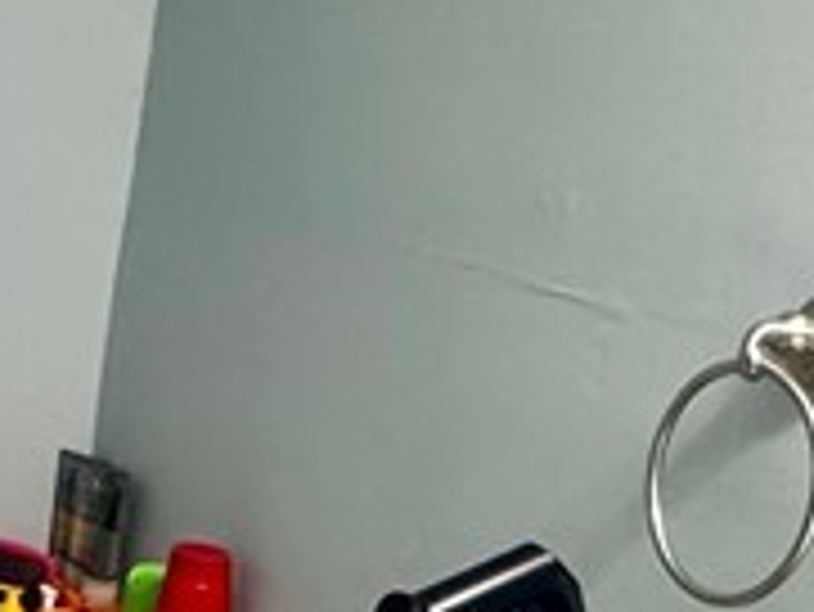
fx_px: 1859
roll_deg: -12.3
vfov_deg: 17.5
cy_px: 810
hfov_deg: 24.6
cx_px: 535
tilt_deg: -18.5
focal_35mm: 79
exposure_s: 1/60
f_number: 2.2
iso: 250
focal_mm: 2.22
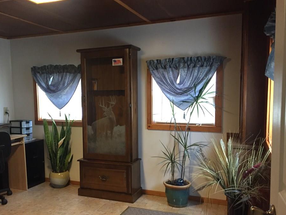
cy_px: 117
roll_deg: +1.2
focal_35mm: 33
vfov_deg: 42.9
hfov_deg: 55.2
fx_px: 273
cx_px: 125
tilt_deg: -6.8
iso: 250
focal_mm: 4.15
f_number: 2.2
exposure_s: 1/20
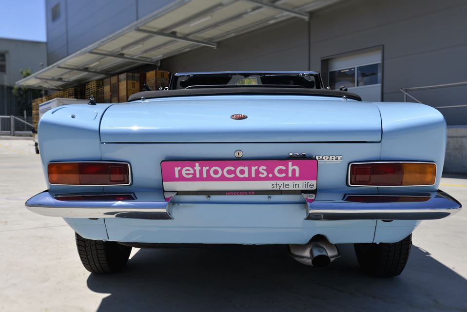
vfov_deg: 37.9
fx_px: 454
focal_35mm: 35
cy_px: 156
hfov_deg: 54.4
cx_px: 234
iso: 100
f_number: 9
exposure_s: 1/320
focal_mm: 35
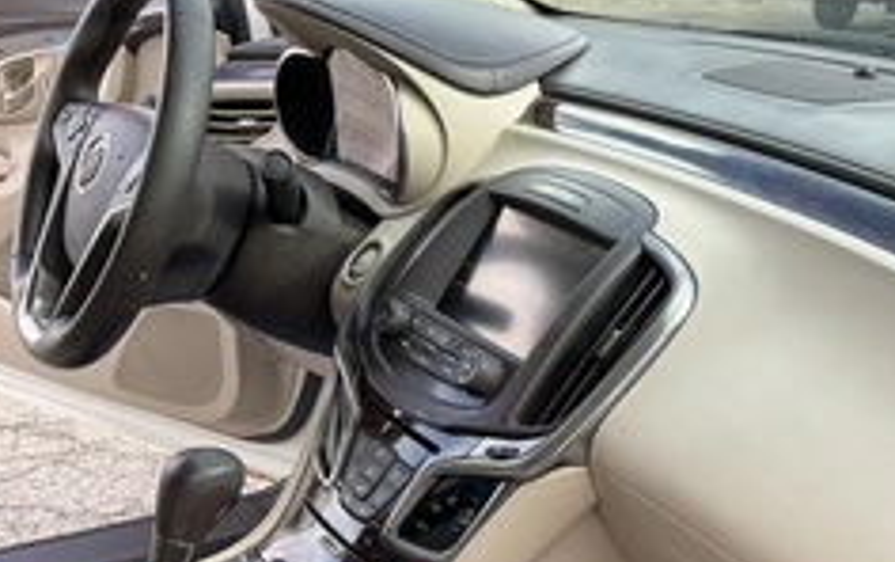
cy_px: 520
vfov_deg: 24.1
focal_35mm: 52
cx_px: 732
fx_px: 1270
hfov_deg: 37.3
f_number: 1.8
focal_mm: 3
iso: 16
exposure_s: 1/122
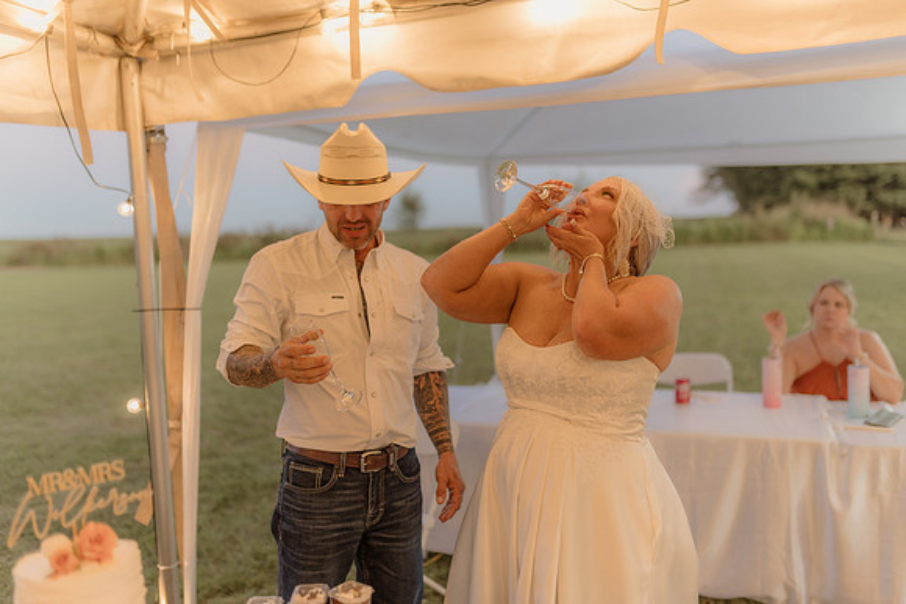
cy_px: 302
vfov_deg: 37.9
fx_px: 881
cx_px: 453
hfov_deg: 54.4
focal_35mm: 35
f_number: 1.4
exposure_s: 1/125
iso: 500
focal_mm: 35
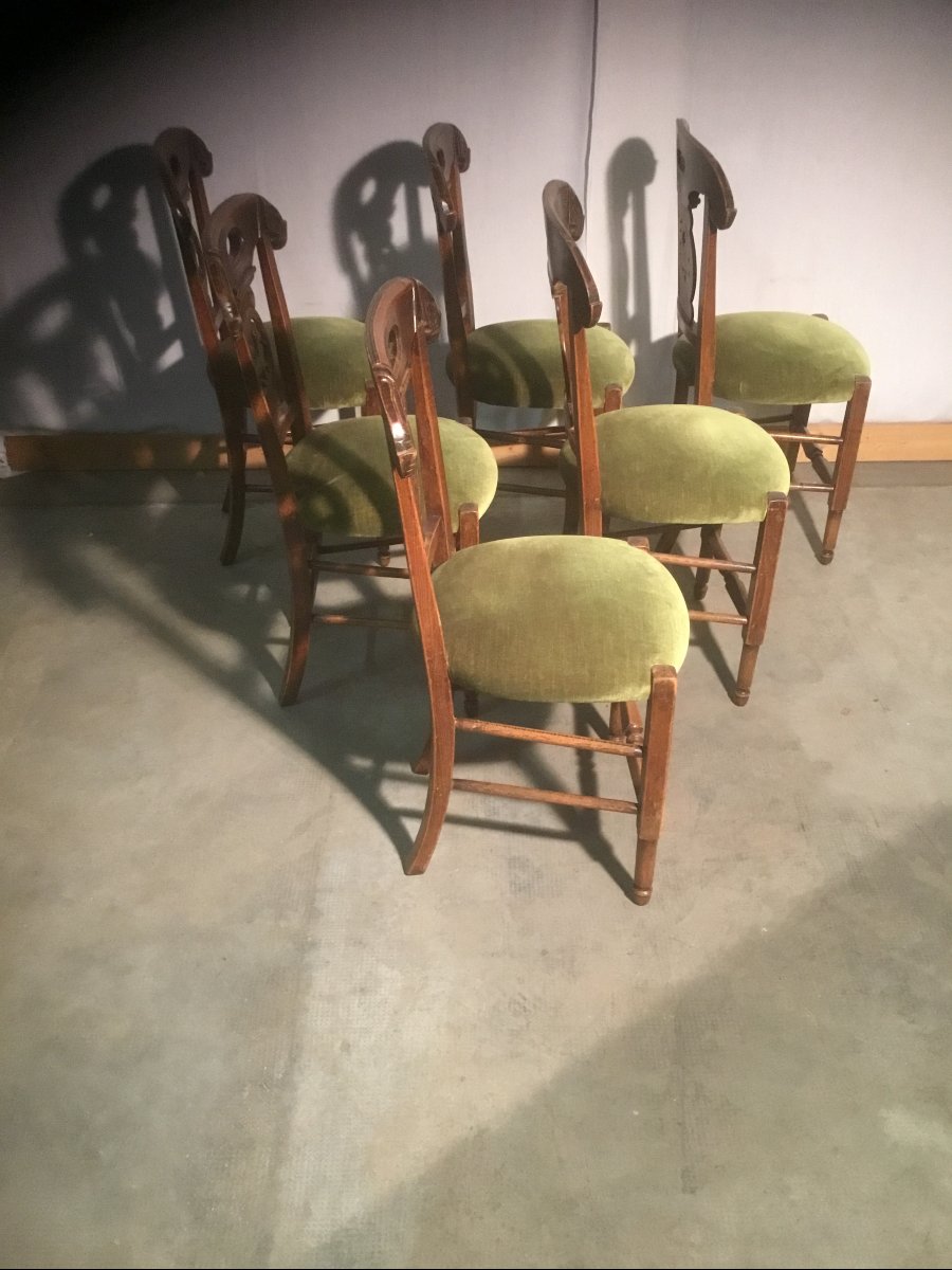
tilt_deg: -33.2
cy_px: 635
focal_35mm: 31
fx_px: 1137
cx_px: 476
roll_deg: -0.8
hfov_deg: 45.4
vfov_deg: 58.4
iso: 250
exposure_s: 1/25
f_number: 2.4
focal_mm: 3.3
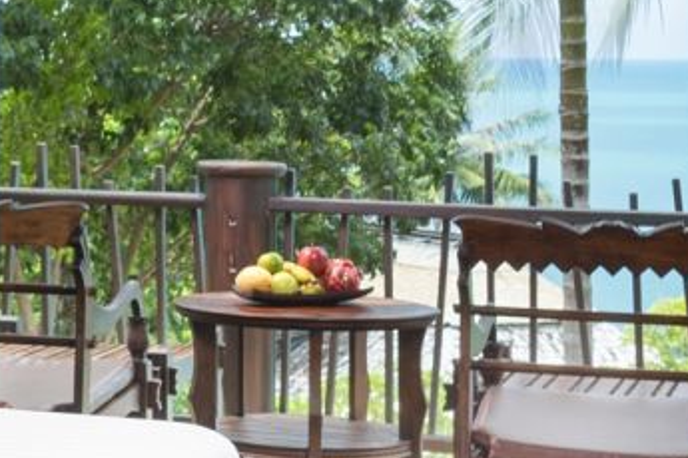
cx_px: -255
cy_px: 75
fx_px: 2217
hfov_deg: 16.5
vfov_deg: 11.8
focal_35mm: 116
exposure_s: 1/25
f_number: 8
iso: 320
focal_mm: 20
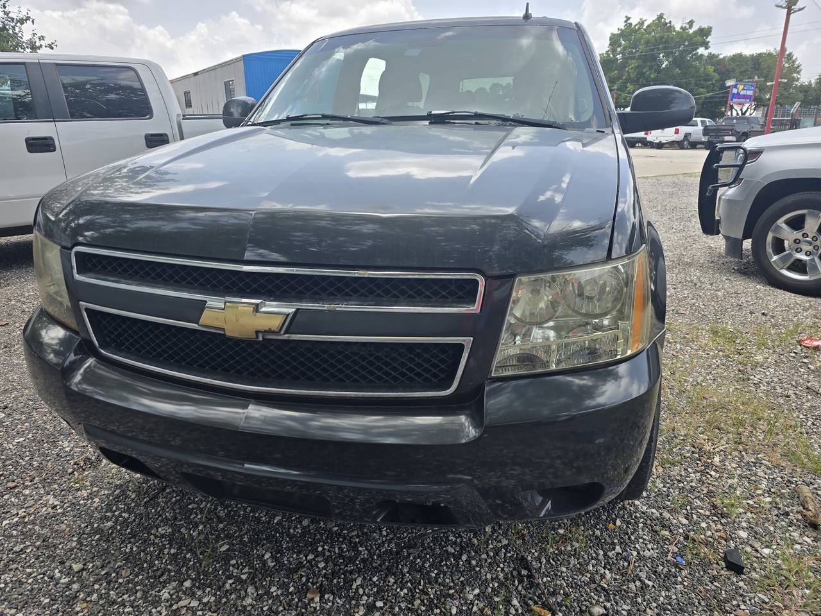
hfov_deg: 73.9
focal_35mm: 23
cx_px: 410
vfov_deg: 58.9
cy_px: 308
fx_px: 545
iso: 12
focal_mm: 6.3
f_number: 1.7
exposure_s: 1/340
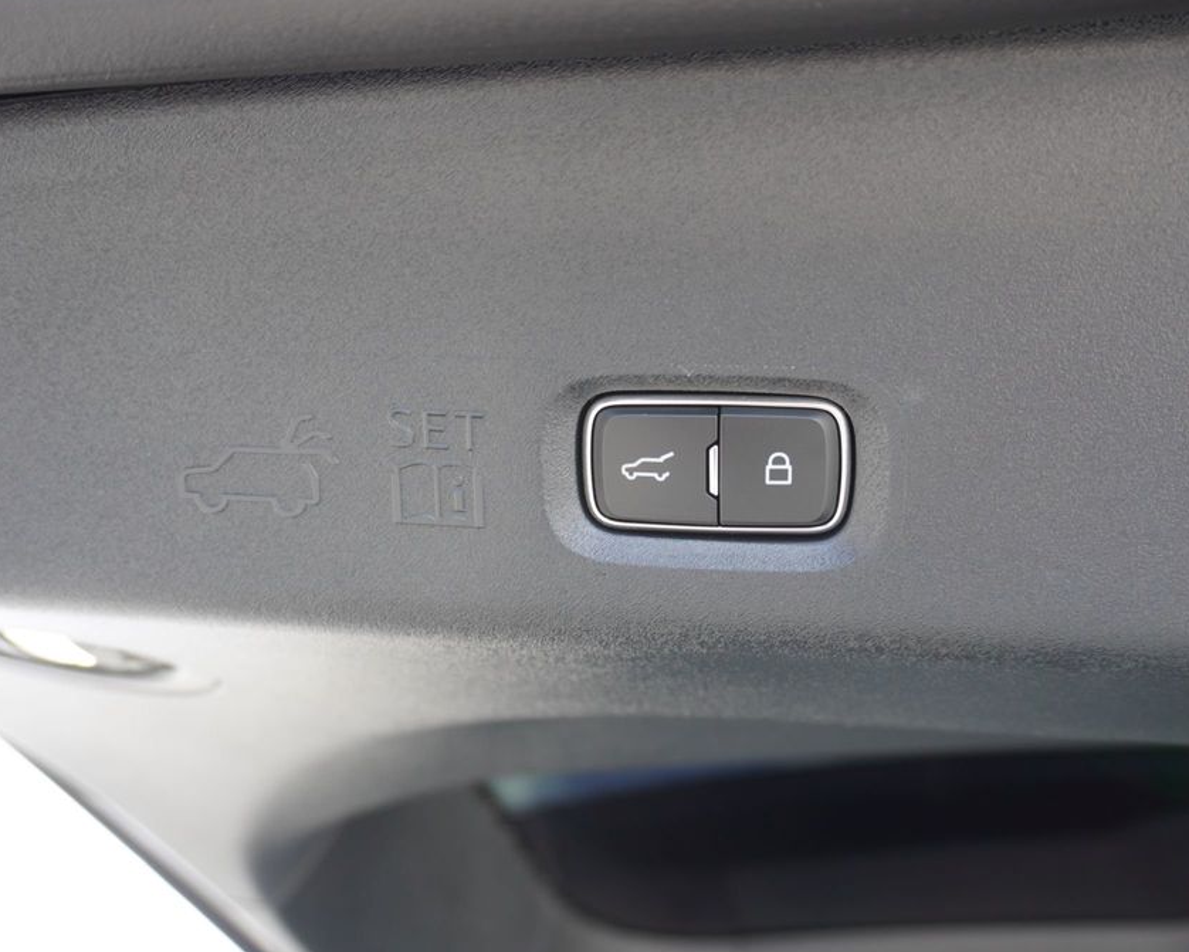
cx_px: 673
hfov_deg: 46.1
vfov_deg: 37.7
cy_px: 474
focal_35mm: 40
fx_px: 1393
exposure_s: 1/60
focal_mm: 23
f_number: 4
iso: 200
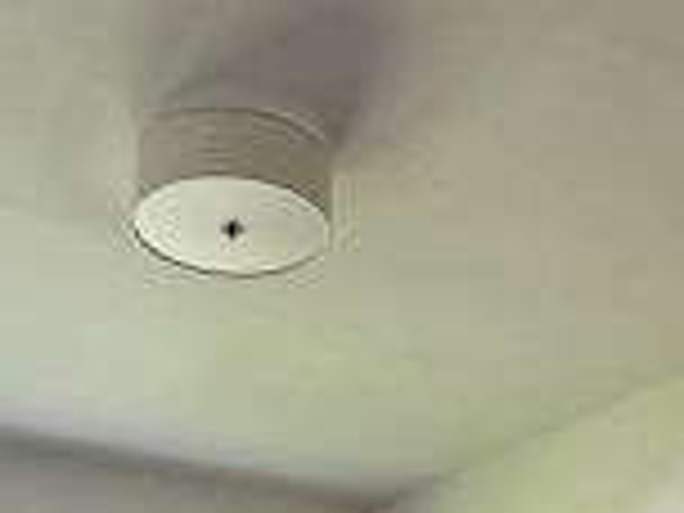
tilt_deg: -5.2
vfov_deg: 19.0
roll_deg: +0.4
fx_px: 1126
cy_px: 945
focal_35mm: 57
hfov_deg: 33.8
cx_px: 349
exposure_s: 1/120
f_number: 1.8
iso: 250
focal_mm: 1.57
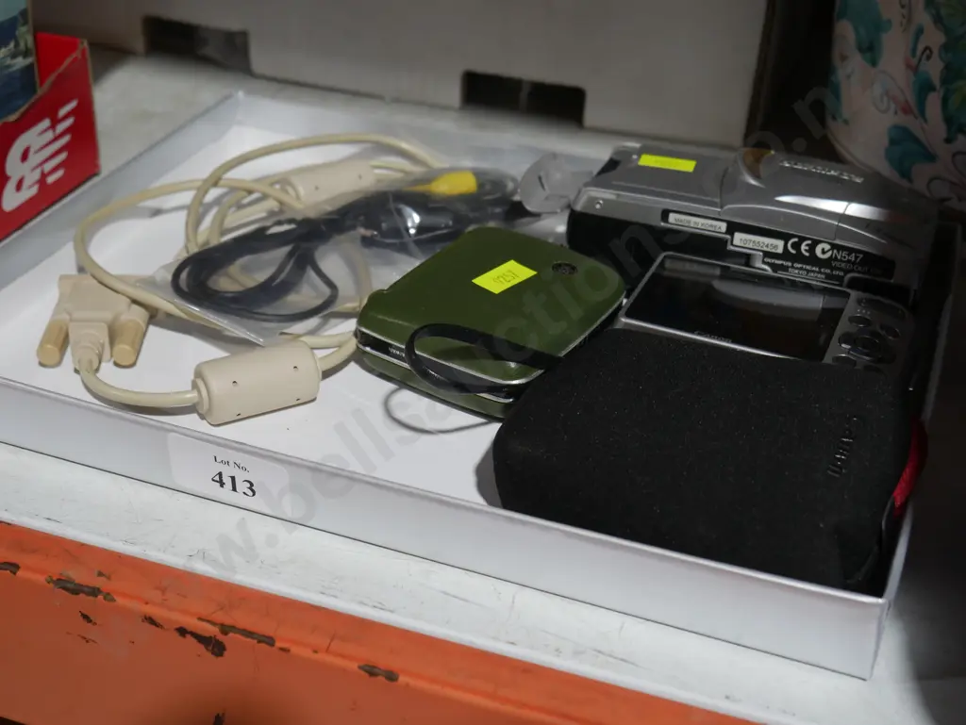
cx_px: 483
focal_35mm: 50
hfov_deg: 38.2
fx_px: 1396
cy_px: 362
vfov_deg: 29.1
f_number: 5.3
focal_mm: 25
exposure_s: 1/60
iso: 500
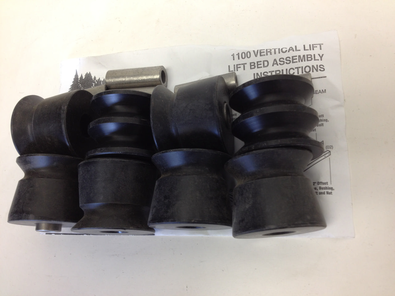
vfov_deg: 40.7
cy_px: 148
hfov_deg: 52.6
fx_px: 399
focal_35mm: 35
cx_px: 198
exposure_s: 1/20
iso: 80
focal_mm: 4.28
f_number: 2.4
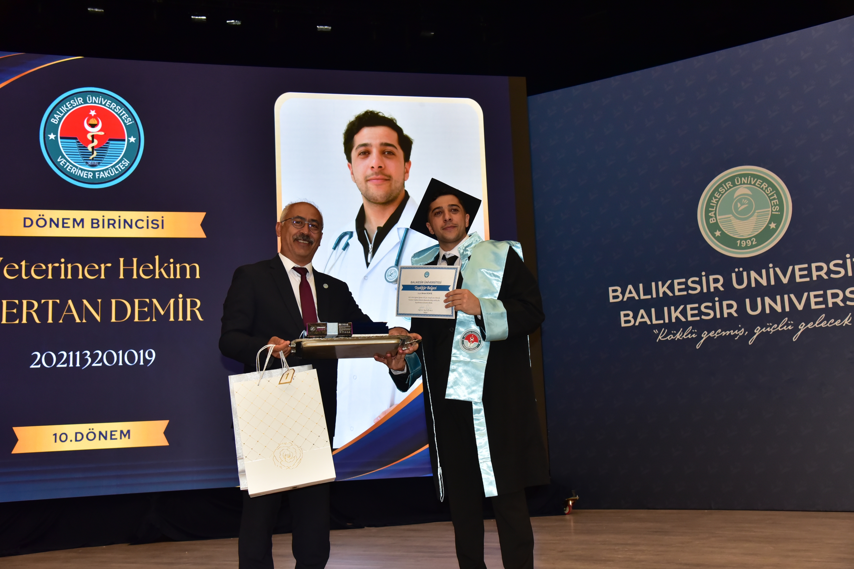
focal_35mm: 40
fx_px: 949
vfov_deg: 33.4
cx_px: 427
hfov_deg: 48.5
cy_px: 284
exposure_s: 1/200
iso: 2200
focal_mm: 40
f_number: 5.6
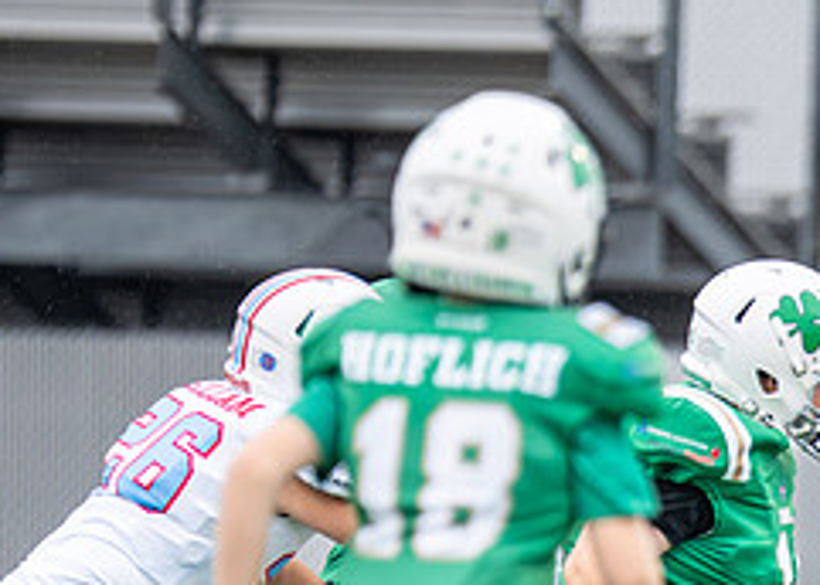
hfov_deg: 2.5
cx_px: 1357
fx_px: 18556
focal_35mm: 797
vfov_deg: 1.8
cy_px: 689
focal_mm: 200
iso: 400
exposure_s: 1/1000
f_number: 2.8
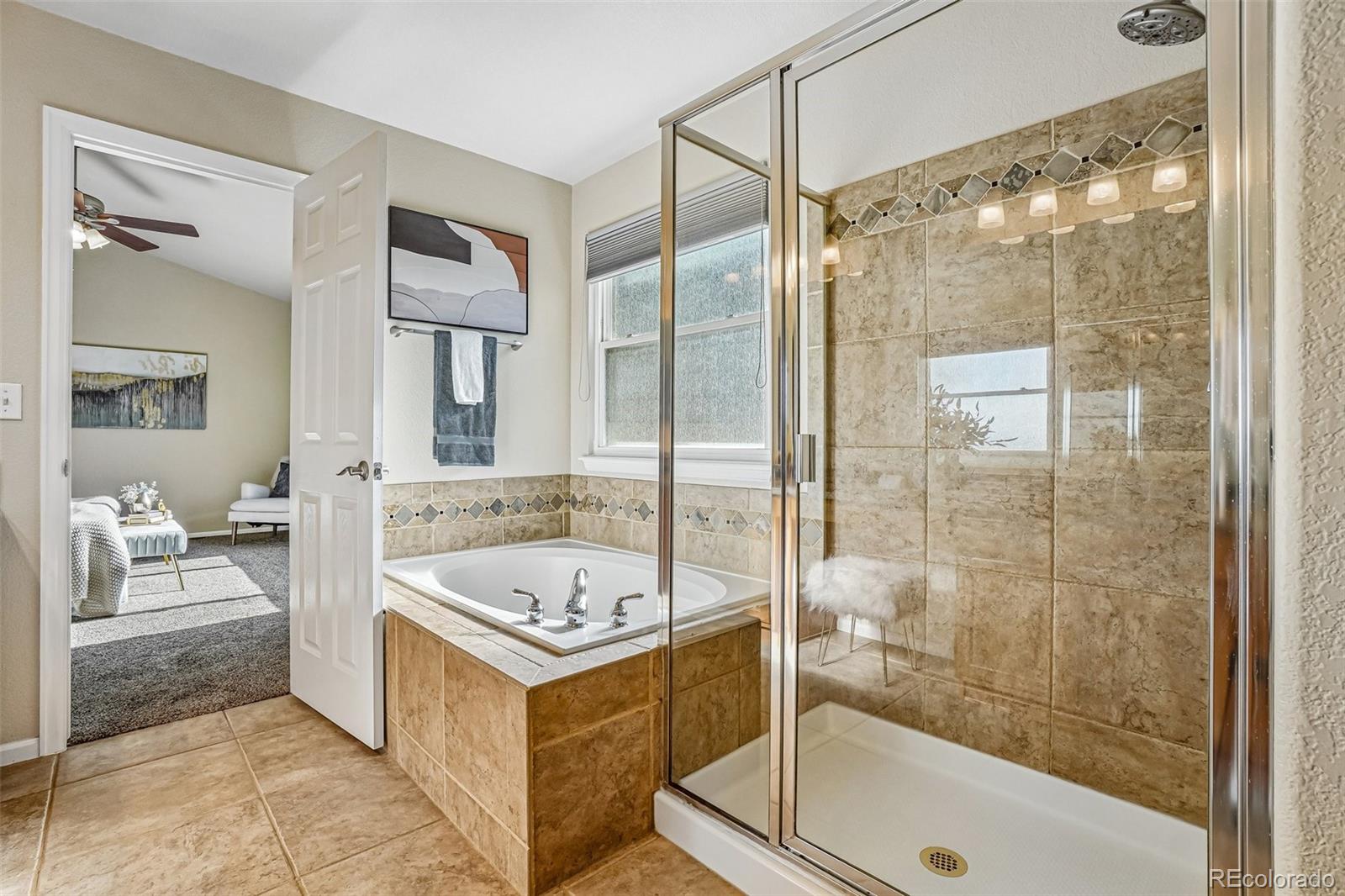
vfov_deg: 77.3
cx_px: 672
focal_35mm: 15
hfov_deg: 100.4
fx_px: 560
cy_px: 448
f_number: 8
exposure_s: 1/160
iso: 400
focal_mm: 10
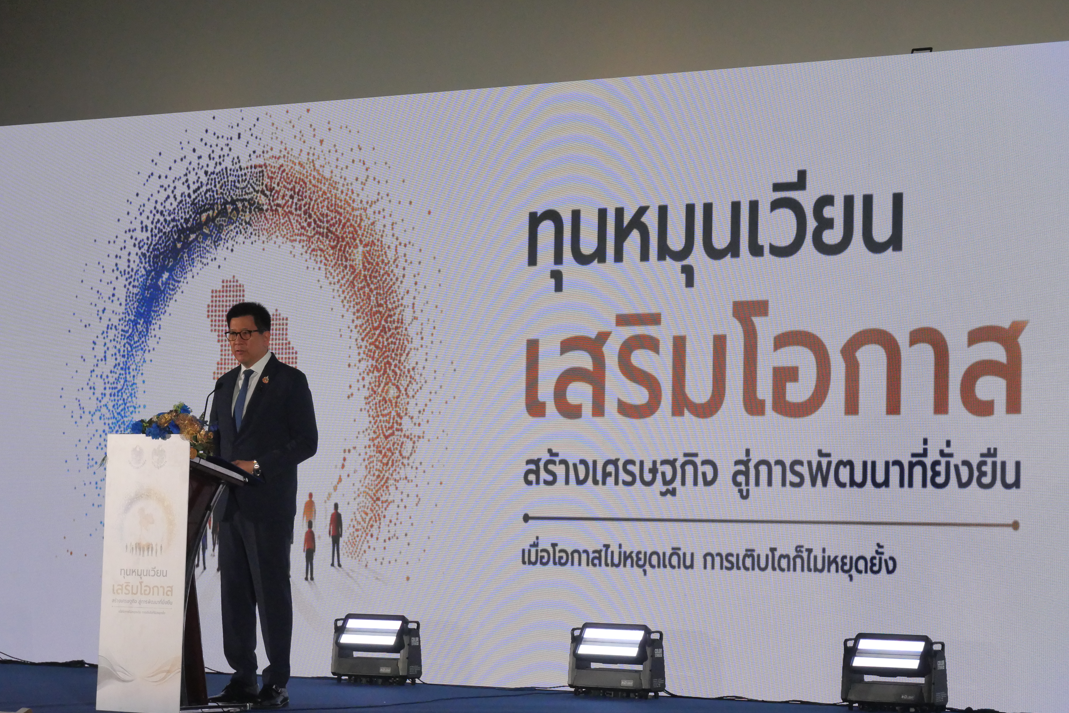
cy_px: 355
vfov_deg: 11.9
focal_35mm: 115
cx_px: 536
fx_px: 3415
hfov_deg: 17.8
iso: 3200
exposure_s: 1/400
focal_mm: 55
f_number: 8
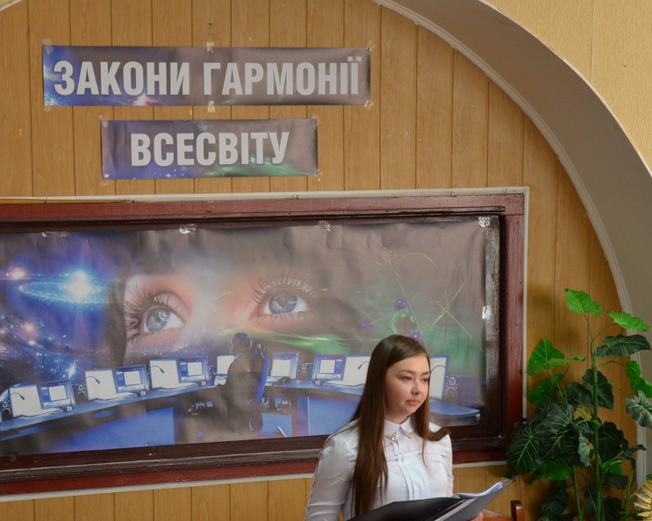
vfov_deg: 13.0
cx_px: 262
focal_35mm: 118
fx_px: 2276
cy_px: 335
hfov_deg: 16.3
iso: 900
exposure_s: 1/30
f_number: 5
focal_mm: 52
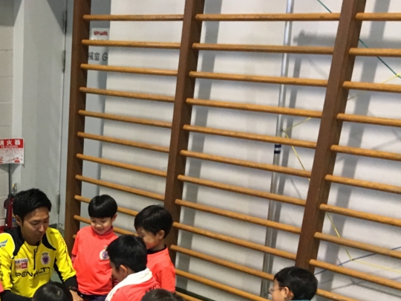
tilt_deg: -21.5
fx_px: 637
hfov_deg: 33.6
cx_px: 61
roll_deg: -2.6
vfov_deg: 25.6
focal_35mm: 55
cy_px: 278
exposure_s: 1/30
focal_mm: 4.15
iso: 200
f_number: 2.2
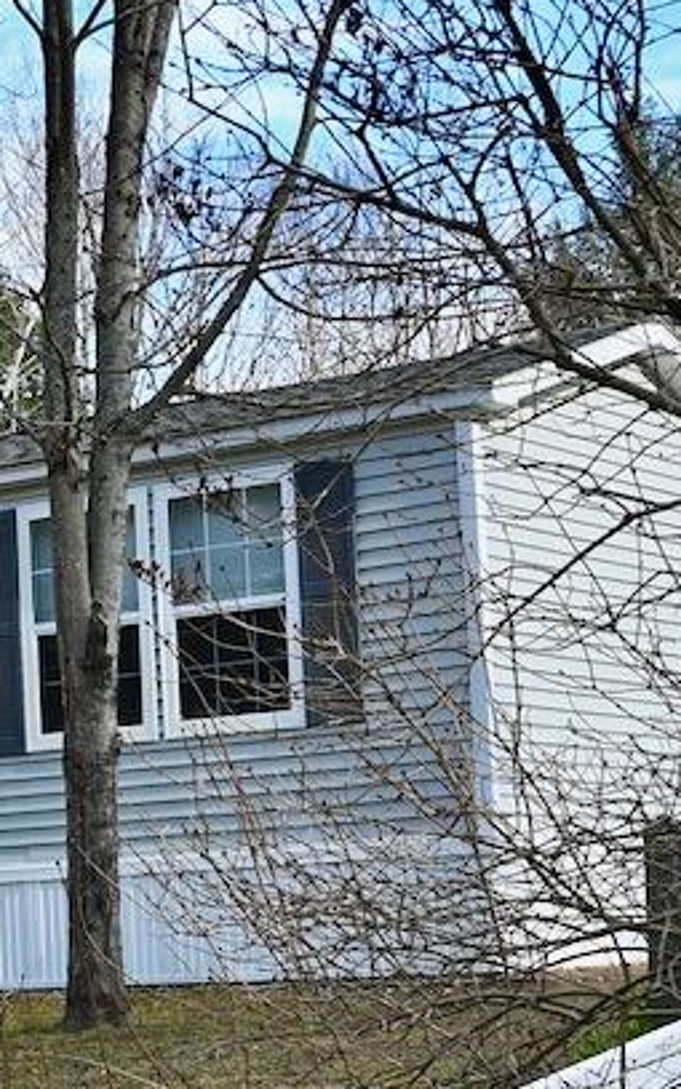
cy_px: 863
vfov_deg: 21.4
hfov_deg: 13.2
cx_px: -174
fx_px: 2851
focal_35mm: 96
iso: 200
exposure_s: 1/200
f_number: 8
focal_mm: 30
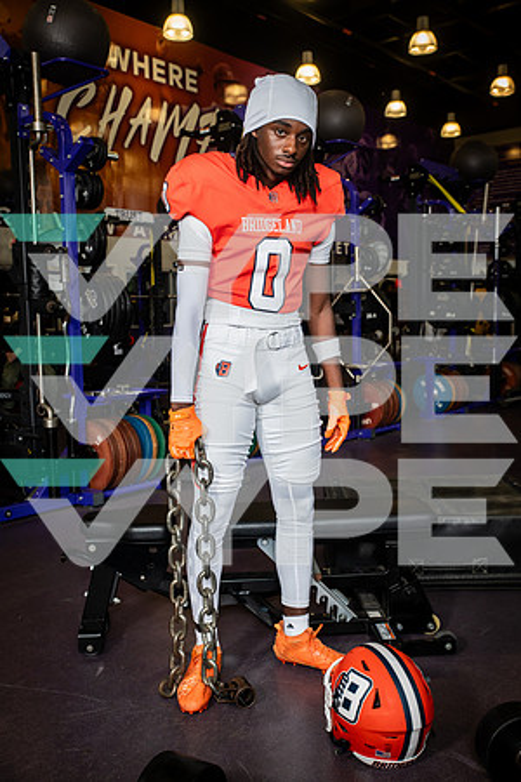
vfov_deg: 53.1
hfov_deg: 36.9
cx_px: 260
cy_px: 391
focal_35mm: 36
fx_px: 781
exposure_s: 1/250
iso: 500
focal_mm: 36
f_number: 5.6
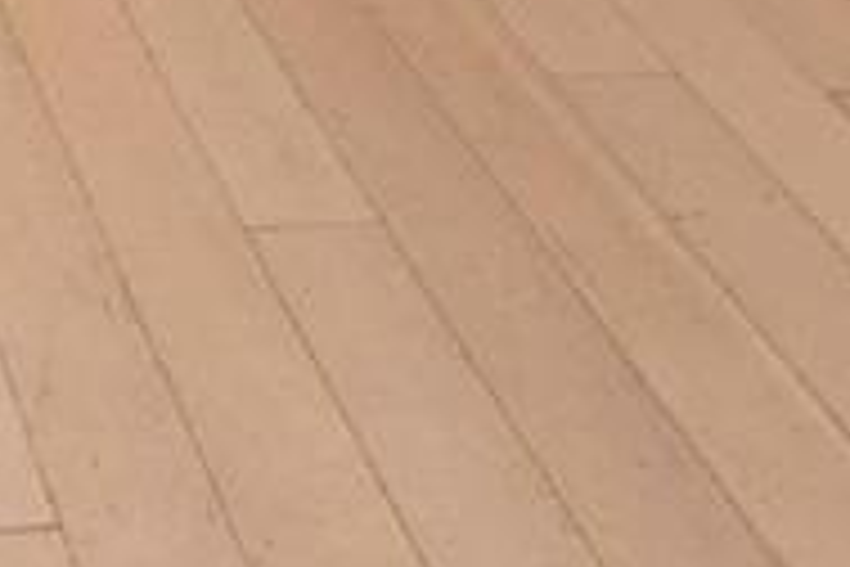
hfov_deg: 14.9
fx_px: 3092
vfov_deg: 8.5
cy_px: -1206
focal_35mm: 131
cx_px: -270
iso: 640
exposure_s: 1/60
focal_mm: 11
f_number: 8
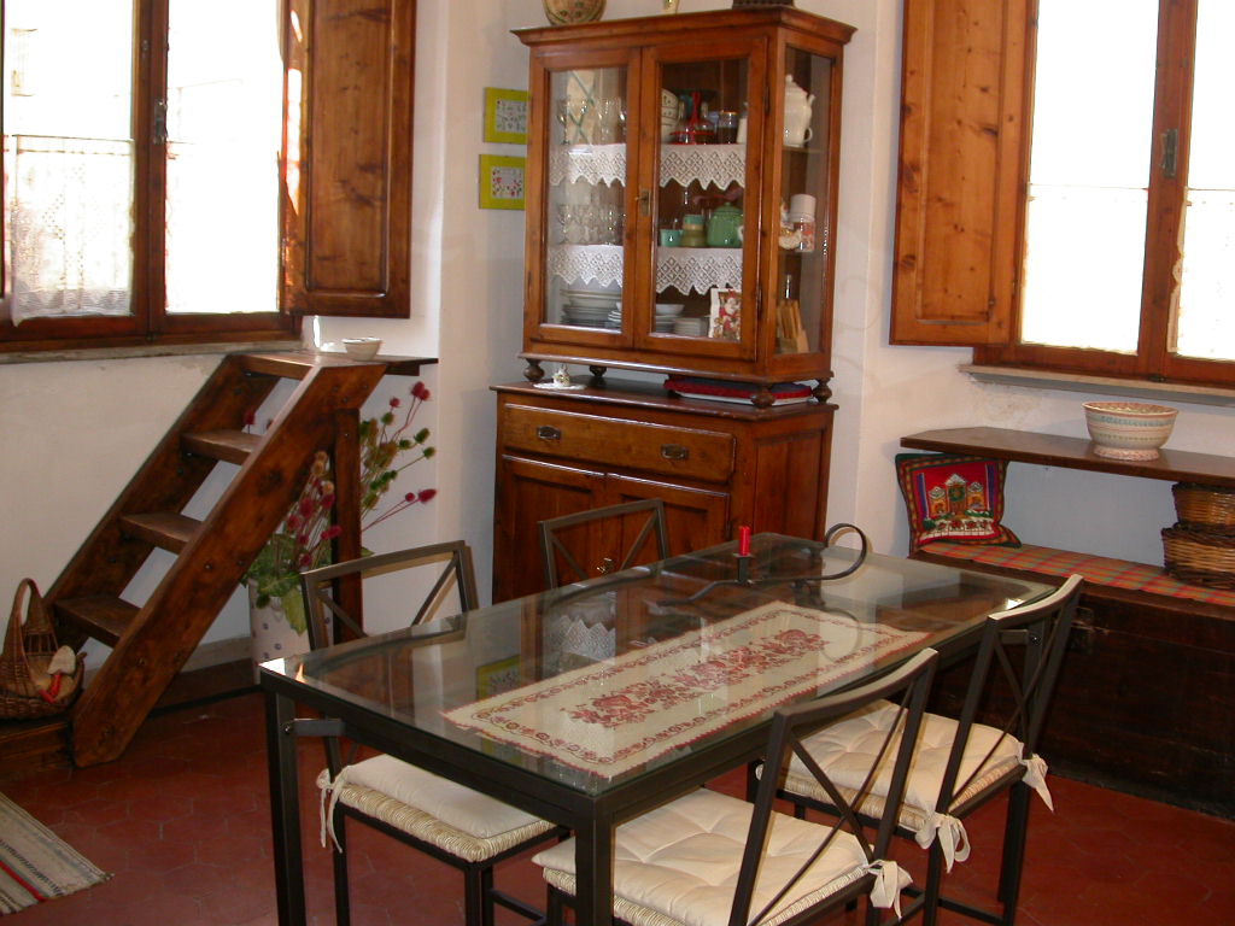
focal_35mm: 38
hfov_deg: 49.0
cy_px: 463
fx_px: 1356
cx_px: 618
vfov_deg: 37.7
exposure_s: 1/30
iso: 100
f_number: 2.6
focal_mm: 7.85
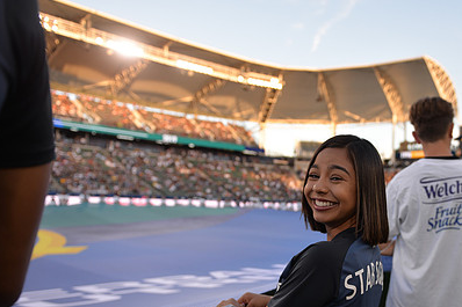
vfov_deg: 37.2
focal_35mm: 35
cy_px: 215
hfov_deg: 53.0
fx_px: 449
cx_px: 320
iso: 200
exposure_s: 1/640
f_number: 2.8
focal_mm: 24
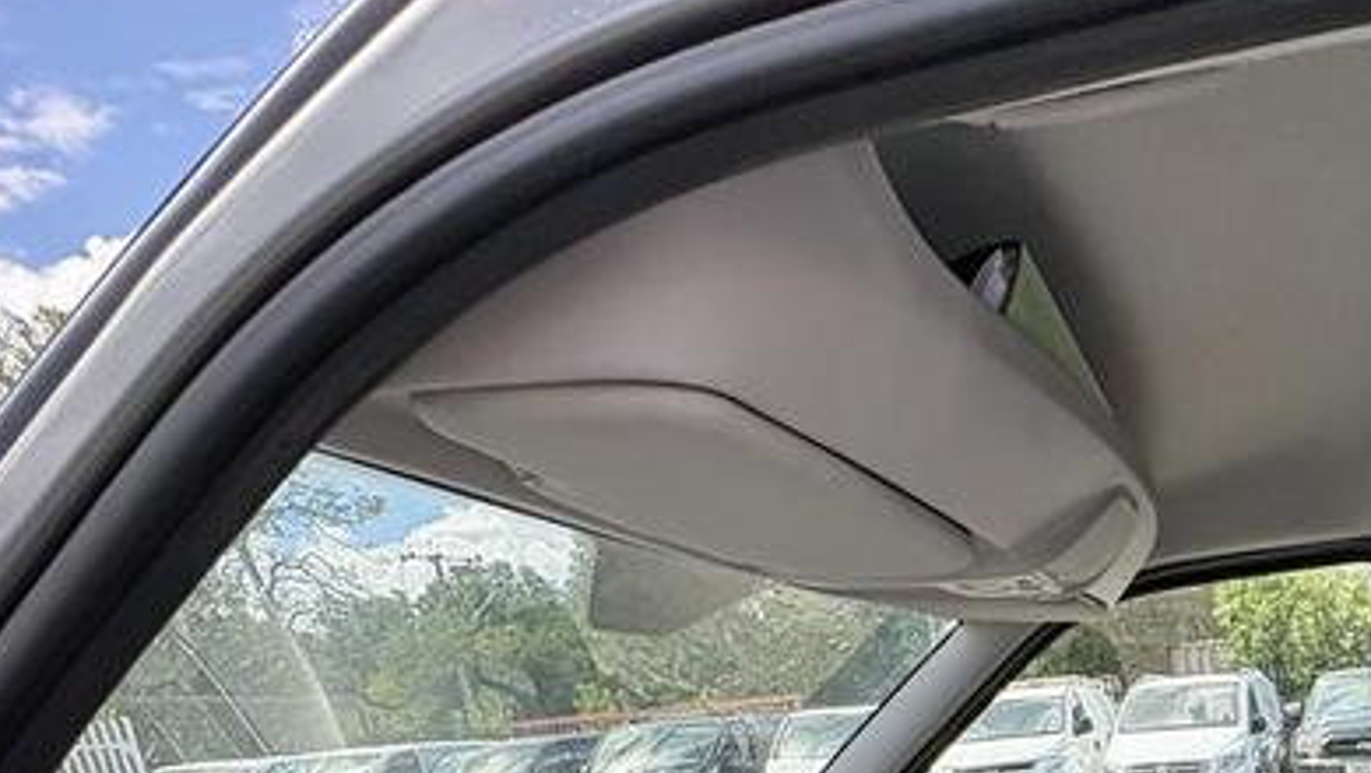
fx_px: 1273
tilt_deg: -15.7
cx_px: 1192
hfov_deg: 51.1
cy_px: 1135
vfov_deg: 25.9
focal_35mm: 35
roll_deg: -0.2
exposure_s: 1/416
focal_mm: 2.22
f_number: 2.2
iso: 64
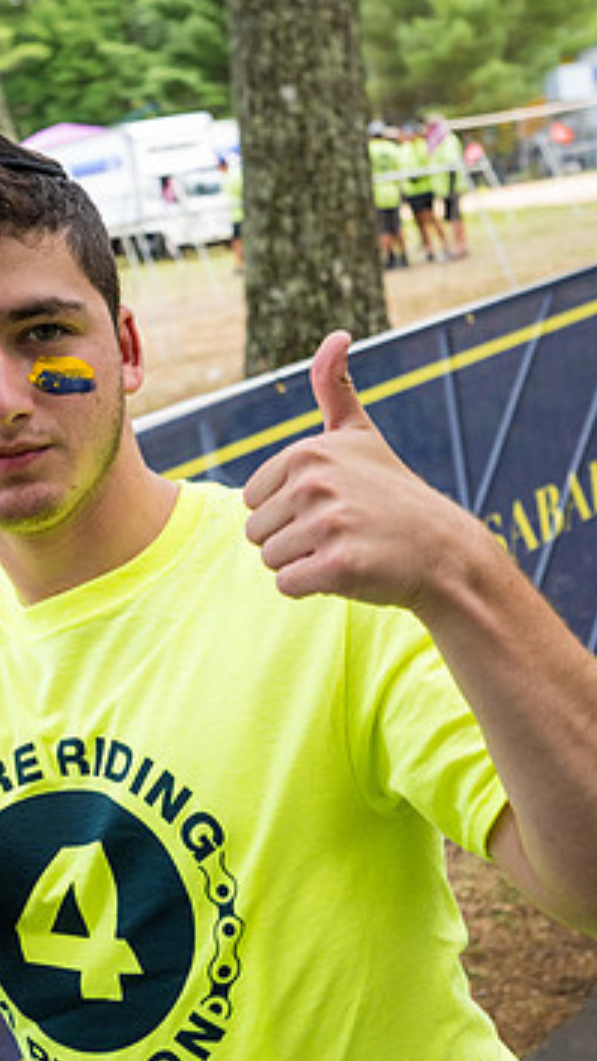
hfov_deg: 24.2
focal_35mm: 48
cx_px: 66
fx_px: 1351
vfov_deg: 42.9
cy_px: 535
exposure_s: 1/500
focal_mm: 28
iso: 560
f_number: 4
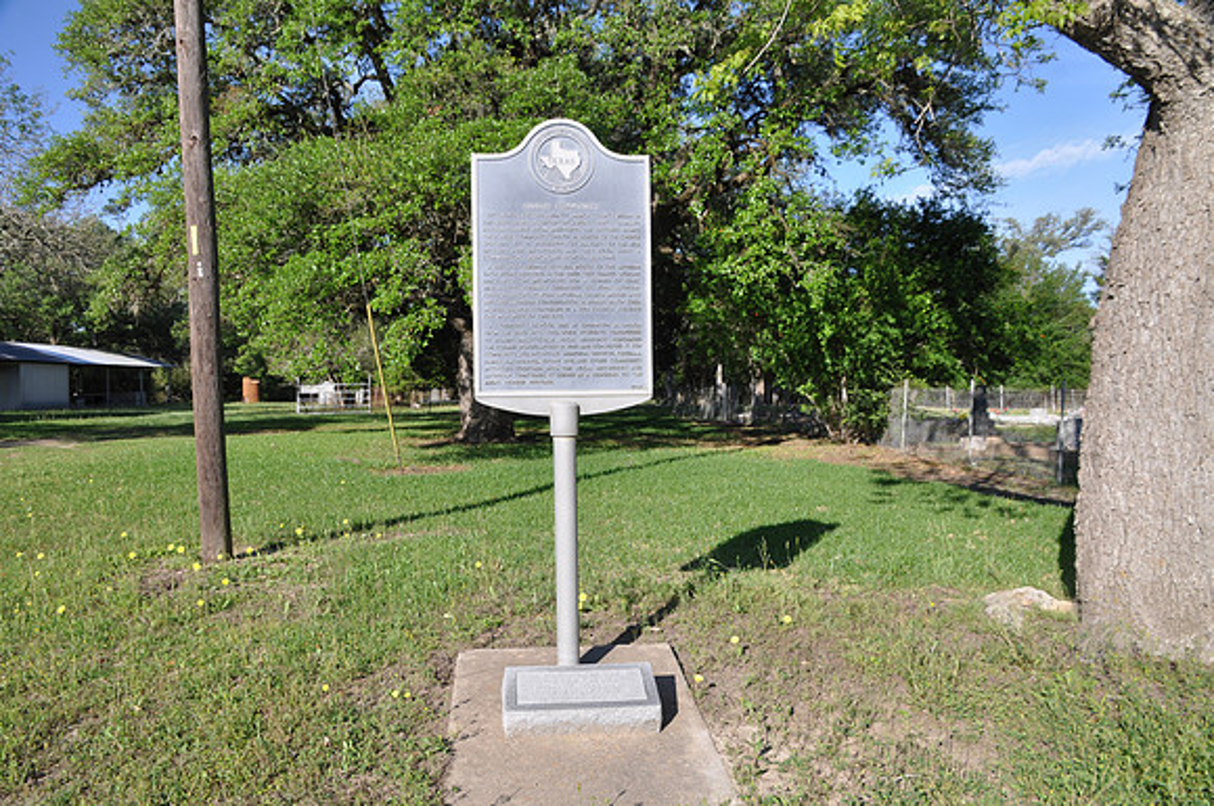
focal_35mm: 27
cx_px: 607
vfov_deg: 47.8
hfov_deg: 67.5
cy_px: 403
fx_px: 909
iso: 200
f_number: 10
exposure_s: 1/125
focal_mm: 18
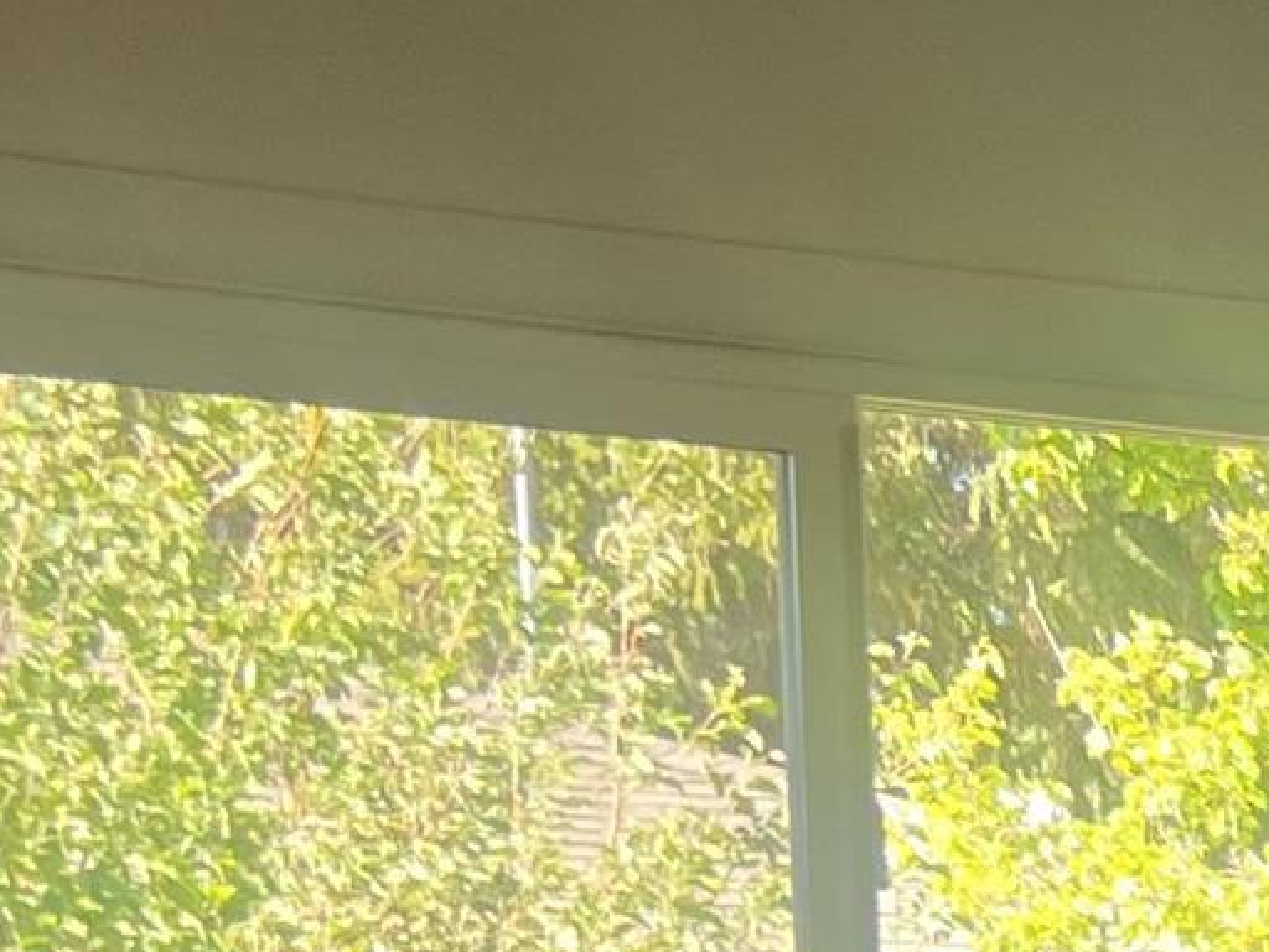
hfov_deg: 11.3
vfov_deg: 8.6
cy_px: 2335
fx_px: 5719
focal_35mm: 156
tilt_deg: -10.0
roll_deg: -1.0
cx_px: 2677
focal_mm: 5.7
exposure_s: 1/123
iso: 64
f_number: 1.5
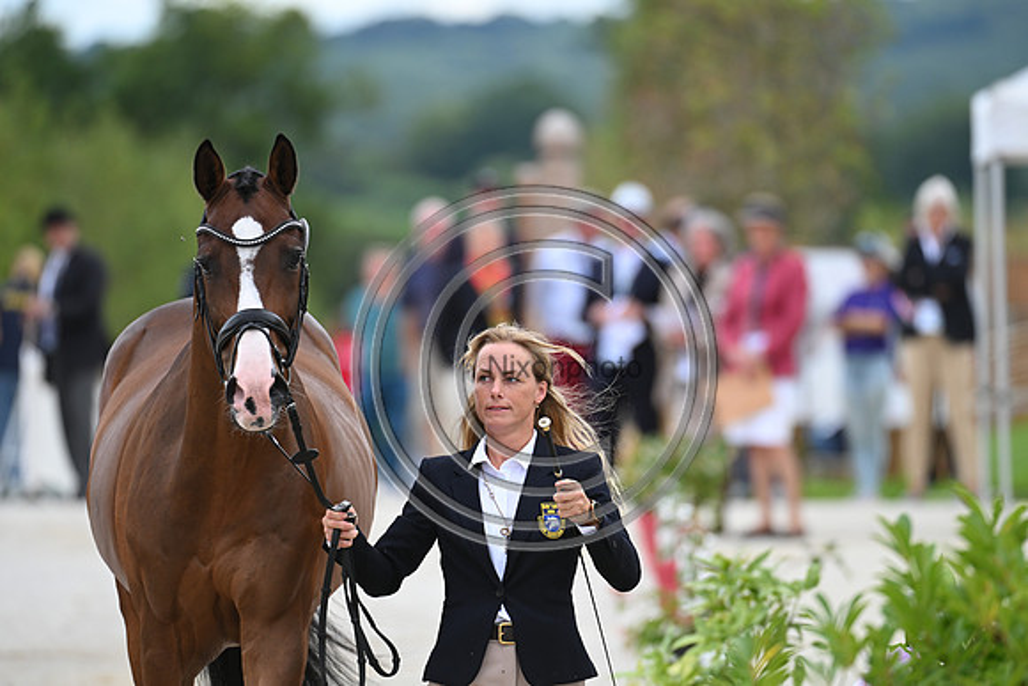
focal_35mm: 400
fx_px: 11424
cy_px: 343
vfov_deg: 3.4
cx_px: 514
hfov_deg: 5.2
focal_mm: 400
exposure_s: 1/1600
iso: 720
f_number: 5.6
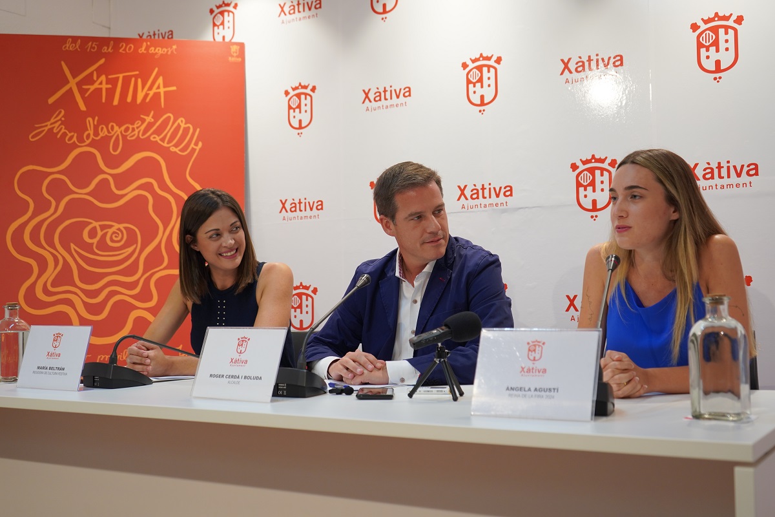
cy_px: 258
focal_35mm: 41
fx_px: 883
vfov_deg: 32.6
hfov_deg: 47.4
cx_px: 388
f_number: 4.5
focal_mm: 41
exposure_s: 1/160
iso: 640
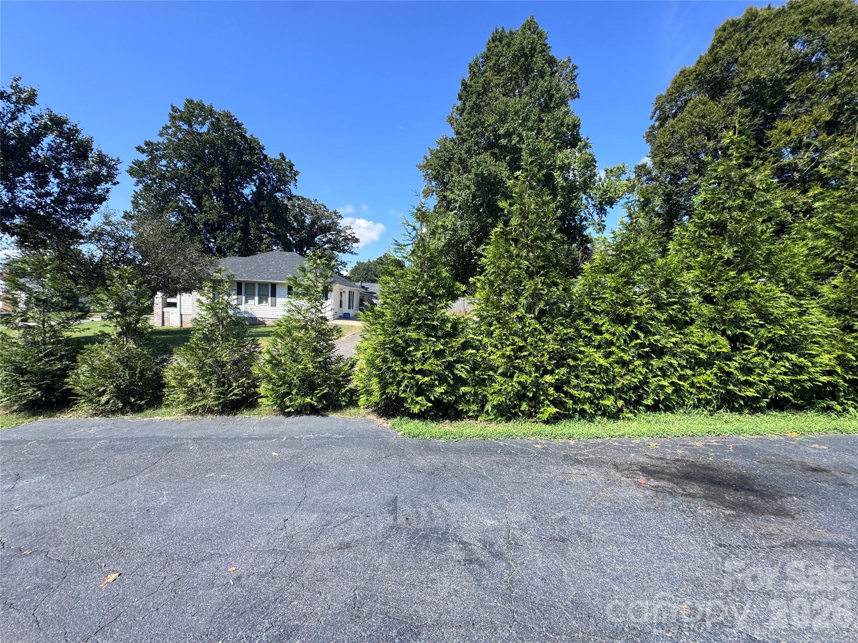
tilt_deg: -1.4
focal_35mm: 14
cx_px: 429
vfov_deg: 85.7
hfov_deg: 102.1
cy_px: 322
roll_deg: -2.3
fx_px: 347
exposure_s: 1/840
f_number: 2.2
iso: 40
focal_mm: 2.22
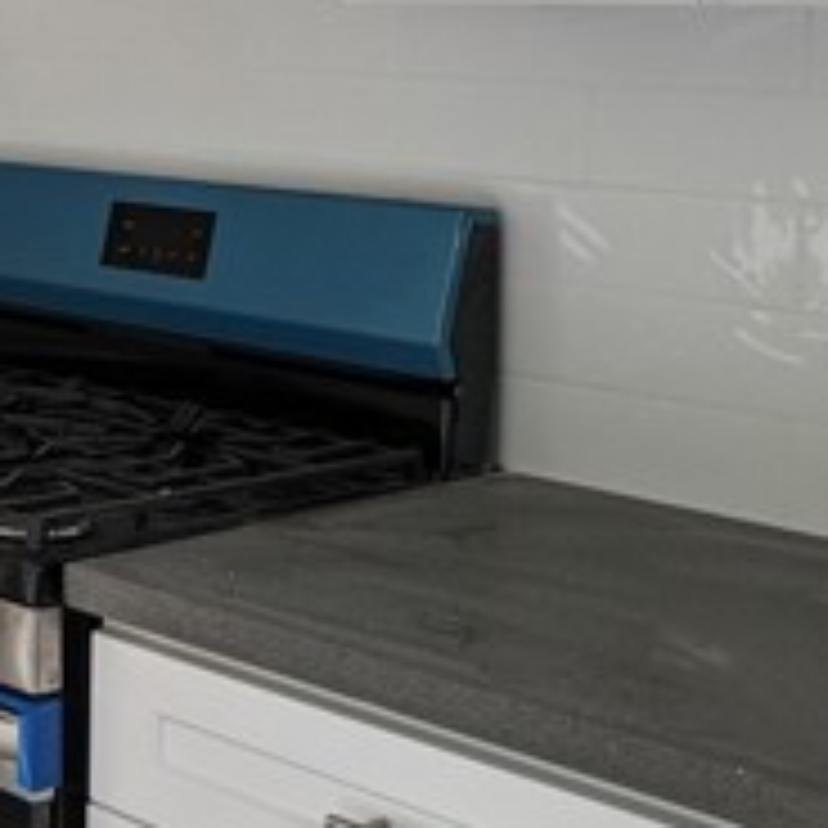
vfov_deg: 22.1
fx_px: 2084
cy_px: 140
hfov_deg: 19.6
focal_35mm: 77
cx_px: -405
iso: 151
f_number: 1.89
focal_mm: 5.43
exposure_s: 1/24
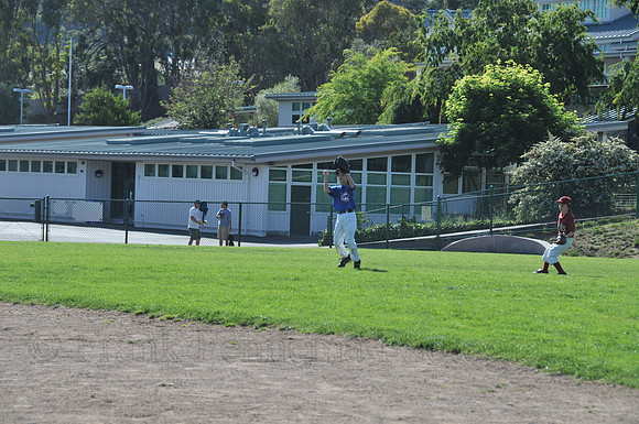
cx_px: 320
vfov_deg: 11.1
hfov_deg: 16.7
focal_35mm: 123
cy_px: 212
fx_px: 2180
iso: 200
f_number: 8
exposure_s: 1/500
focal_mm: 82
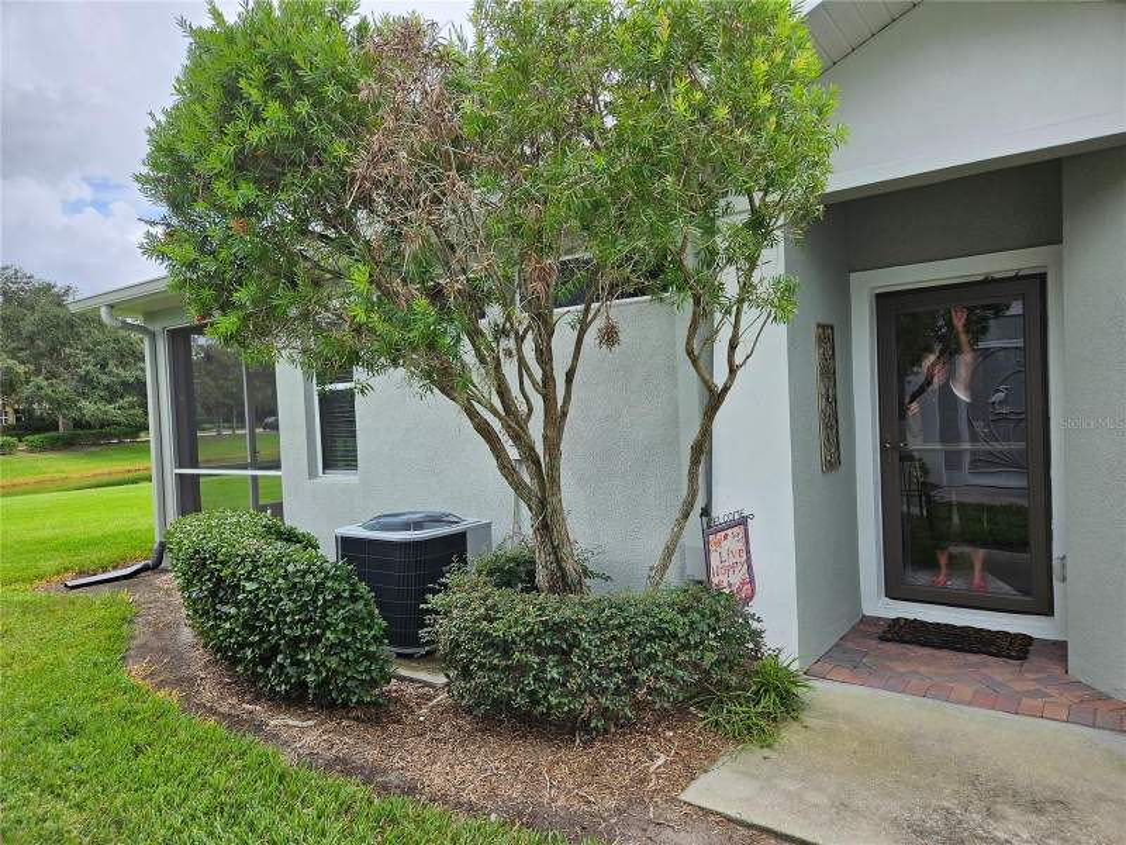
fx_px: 748
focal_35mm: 23
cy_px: 422
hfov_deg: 73.9
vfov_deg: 58.9
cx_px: 563
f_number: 1.8
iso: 25
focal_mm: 5.4
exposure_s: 1/381
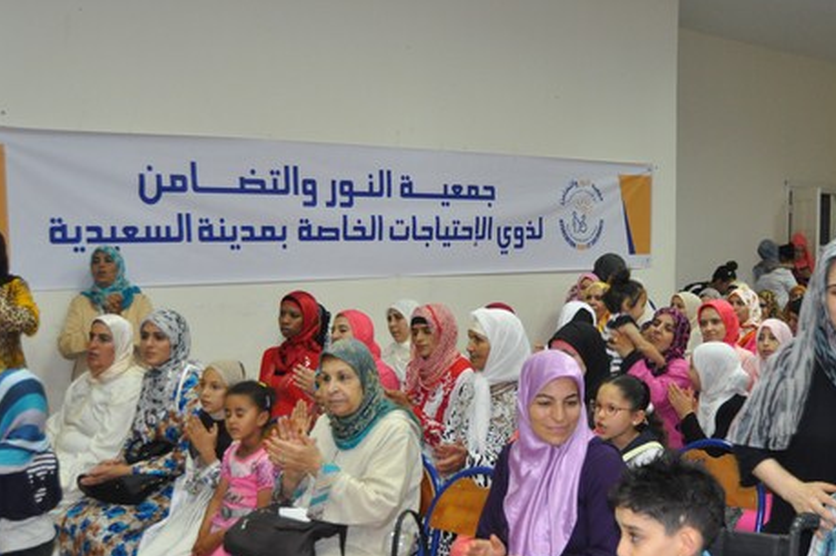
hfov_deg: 42.6
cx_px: 490
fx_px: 1067
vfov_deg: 29.0
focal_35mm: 46
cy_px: 369
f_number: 3.5
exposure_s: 1/60
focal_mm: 22
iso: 800
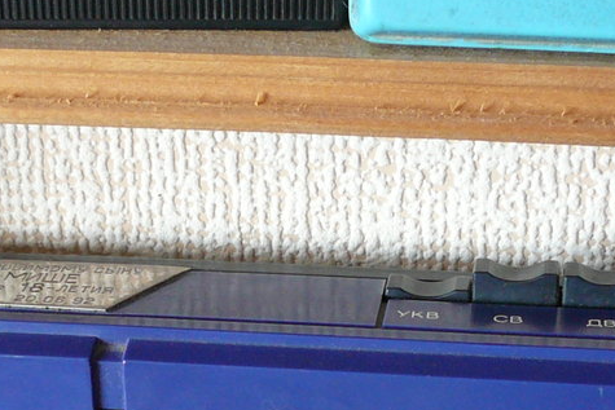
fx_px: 1675
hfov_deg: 20.8
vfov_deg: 13.5
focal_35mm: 98
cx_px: 236
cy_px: 521
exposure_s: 1/30
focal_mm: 5.2
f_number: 2.8
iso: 160
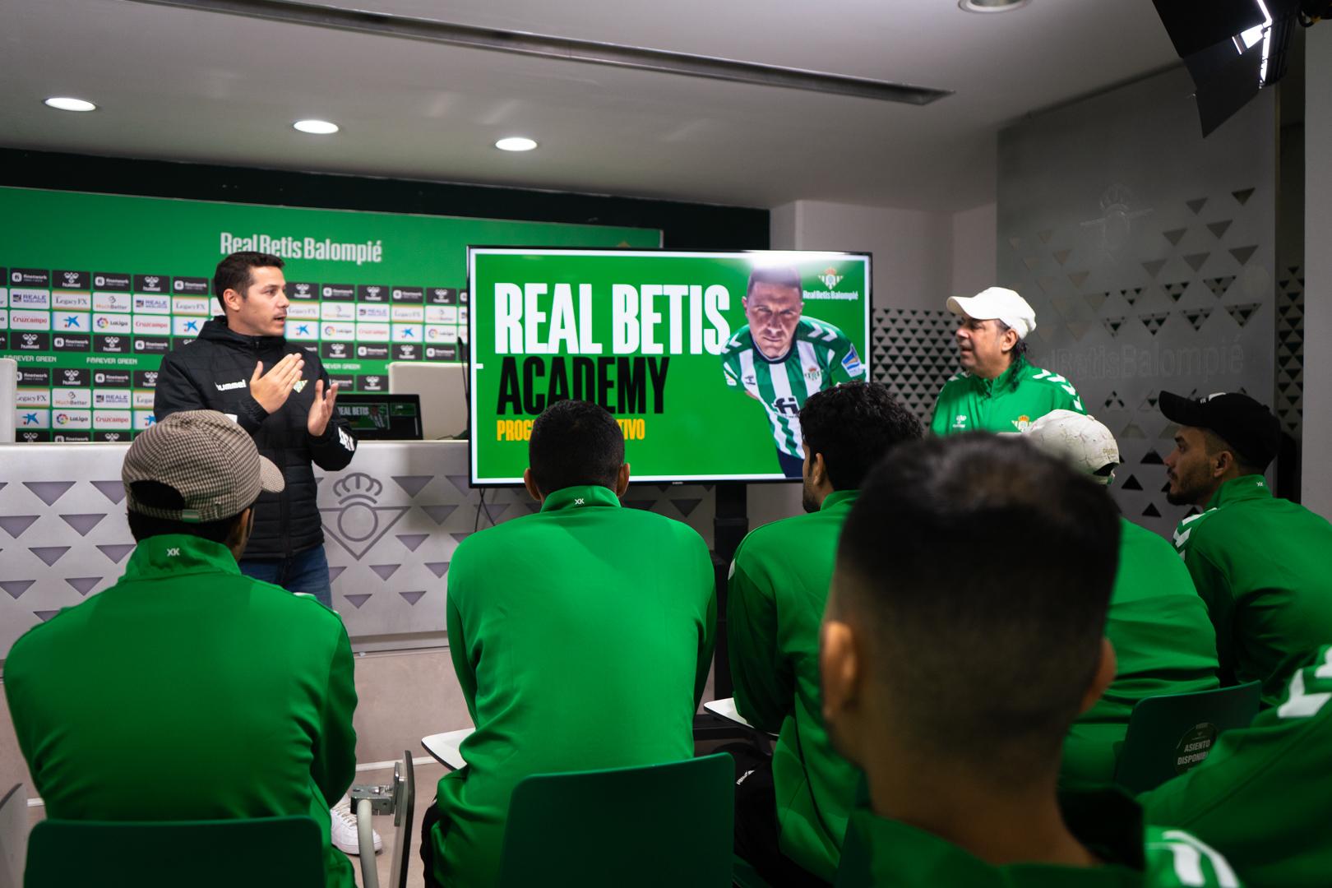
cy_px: 444
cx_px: 666
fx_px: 1147
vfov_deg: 42.3
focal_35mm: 31
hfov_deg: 60.3
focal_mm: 31
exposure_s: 1/320
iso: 1000
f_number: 3.5
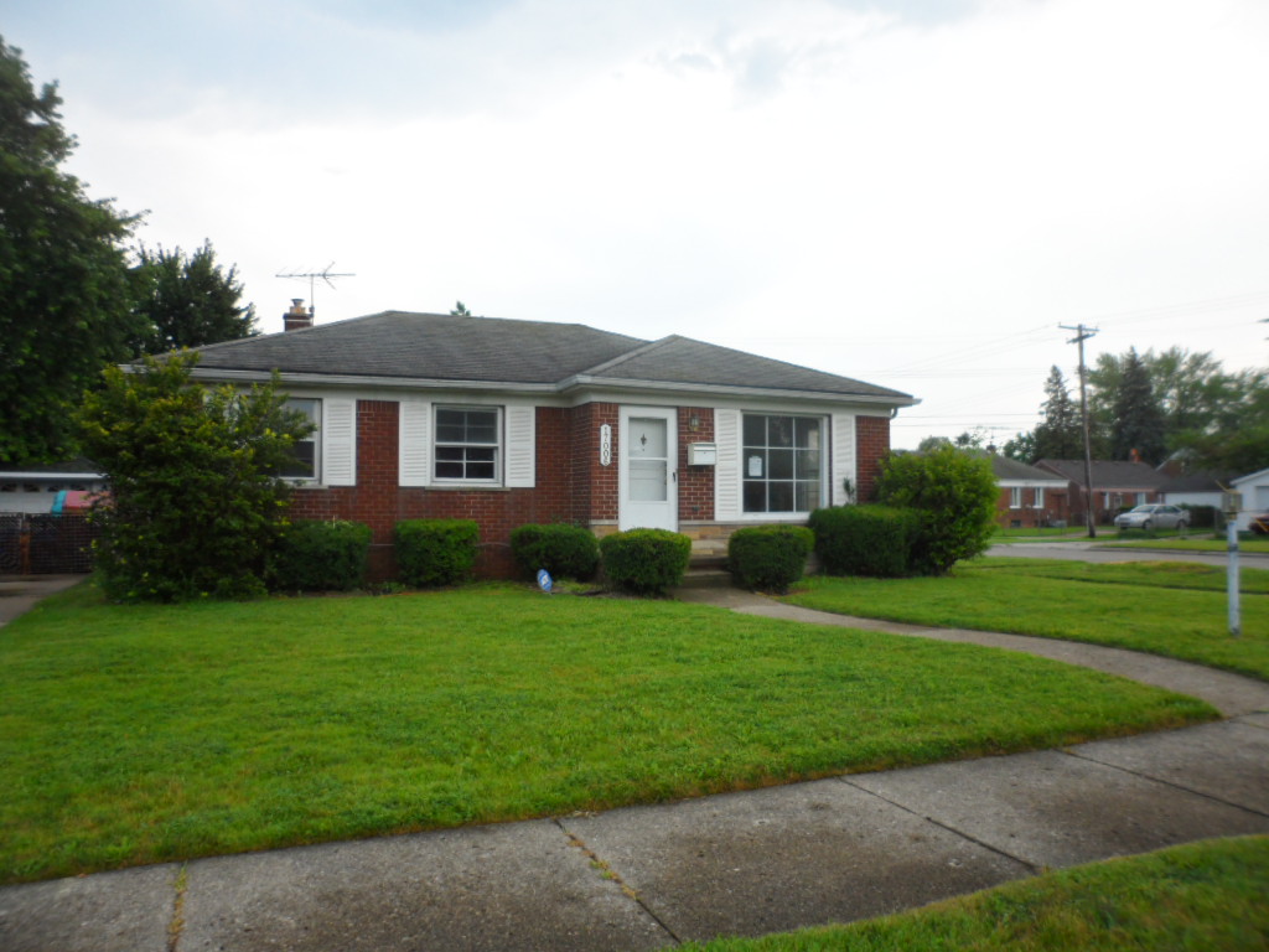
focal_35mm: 26
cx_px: 634
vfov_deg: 53.1
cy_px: 476
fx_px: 953
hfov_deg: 67.3
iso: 80
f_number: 3.3
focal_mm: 4.9
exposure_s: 1/250
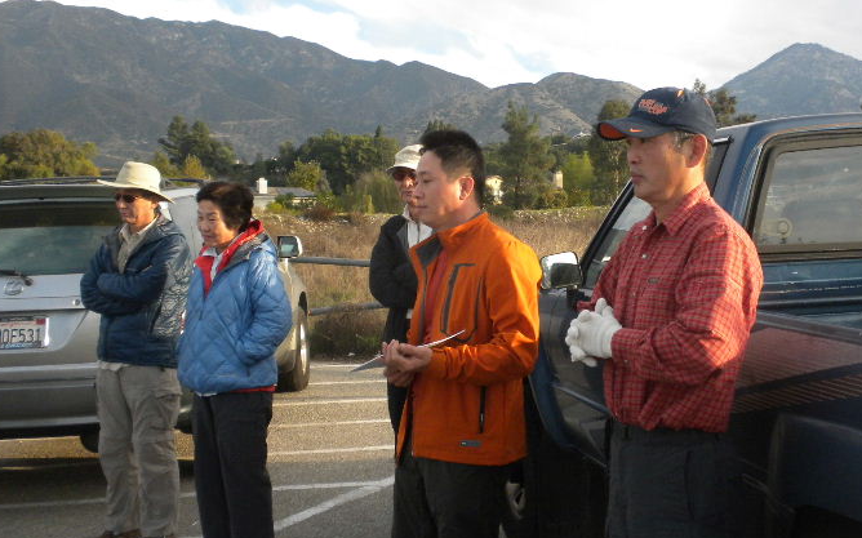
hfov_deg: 42.5
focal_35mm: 47
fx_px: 1104
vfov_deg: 27.4
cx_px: 498
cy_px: 231
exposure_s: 1/554
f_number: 3.5
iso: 286
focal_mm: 6.6
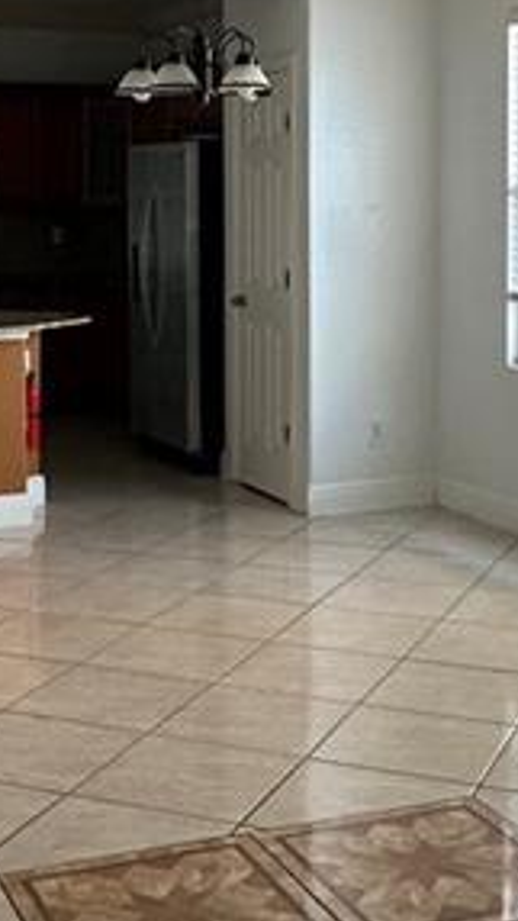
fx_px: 1562
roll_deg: -0.7
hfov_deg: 18.8
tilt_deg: +0.1
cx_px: 190
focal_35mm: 64
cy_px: 200
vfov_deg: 32.0
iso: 160
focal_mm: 2.22
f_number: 2.2
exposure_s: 1/99
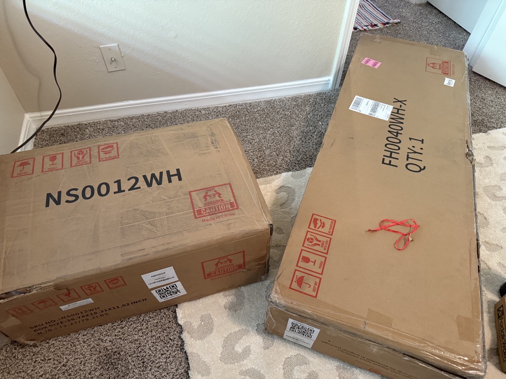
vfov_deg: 56.8
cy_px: 190
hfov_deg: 71.6
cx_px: 253
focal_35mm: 24
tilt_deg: -49.7
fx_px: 351
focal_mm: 6.76
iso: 640
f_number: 1.78
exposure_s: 1/40
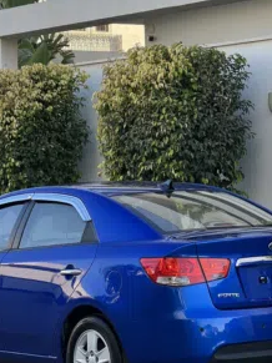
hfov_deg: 10.5
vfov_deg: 14.0
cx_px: 112
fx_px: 1478
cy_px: 92
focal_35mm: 141
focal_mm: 9
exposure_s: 1/121
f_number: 2.8
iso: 20
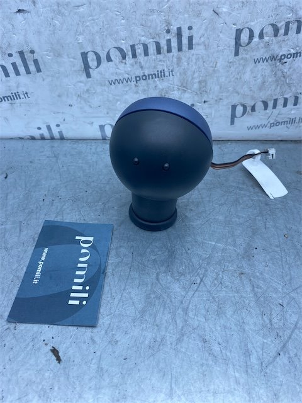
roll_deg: -4.4
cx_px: 151
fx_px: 302
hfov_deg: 53.1
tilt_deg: -41.8
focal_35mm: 26
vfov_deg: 67.3
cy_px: 202
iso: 32
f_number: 1.8
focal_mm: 4.25
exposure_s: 1/752
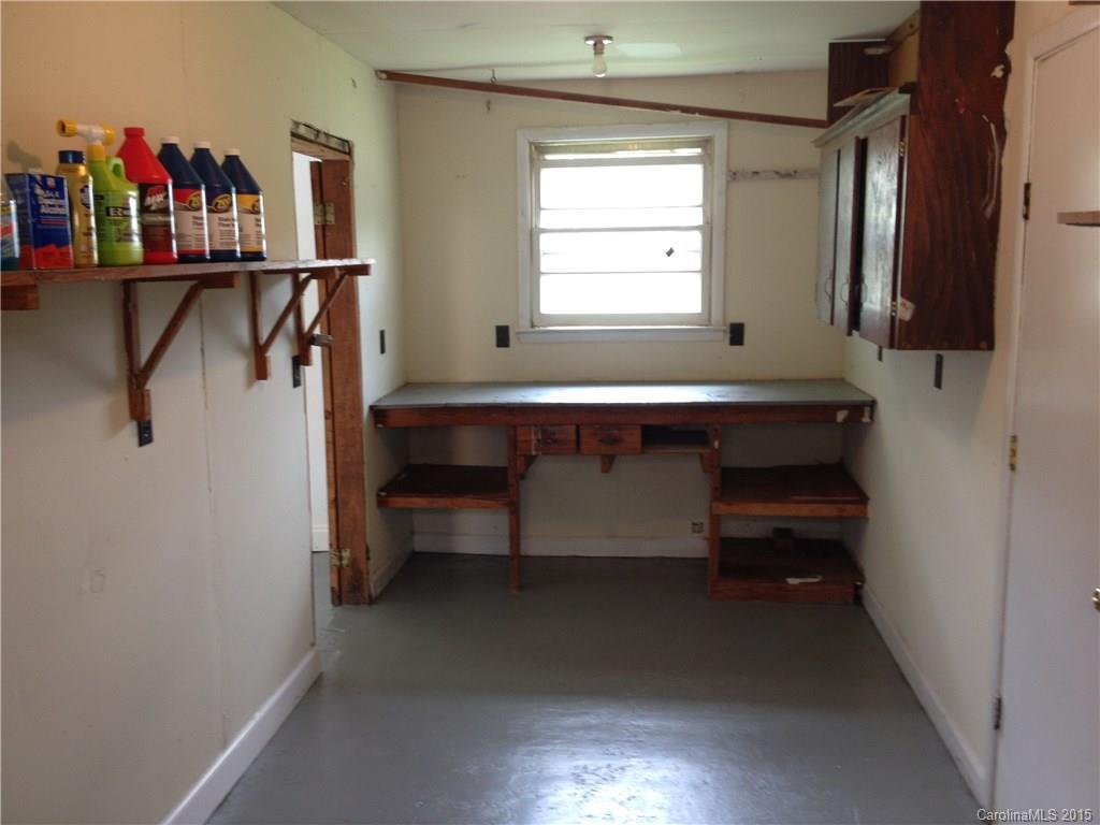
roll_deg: +0.8
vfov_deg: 40.7
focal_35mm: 35
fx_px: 1112
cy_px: 412
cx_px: 550
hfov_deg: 52.6
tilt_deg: -10.2
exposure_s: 1/20
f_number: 2.4
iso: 64
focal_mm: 4.28
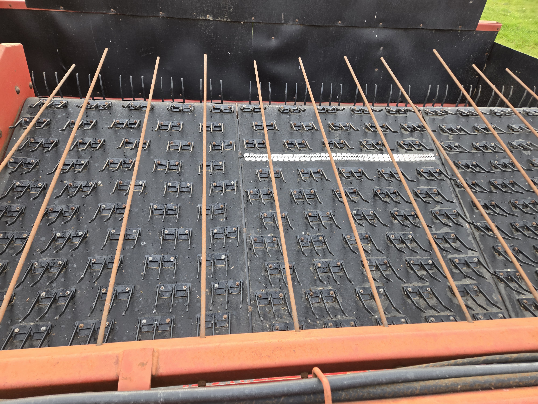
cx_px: 269
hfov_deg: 73.9
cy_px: 202
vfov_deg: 58.9
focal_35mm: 23
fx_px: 357
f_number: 1.8
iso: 40
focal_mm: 5.4
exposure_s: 1/180
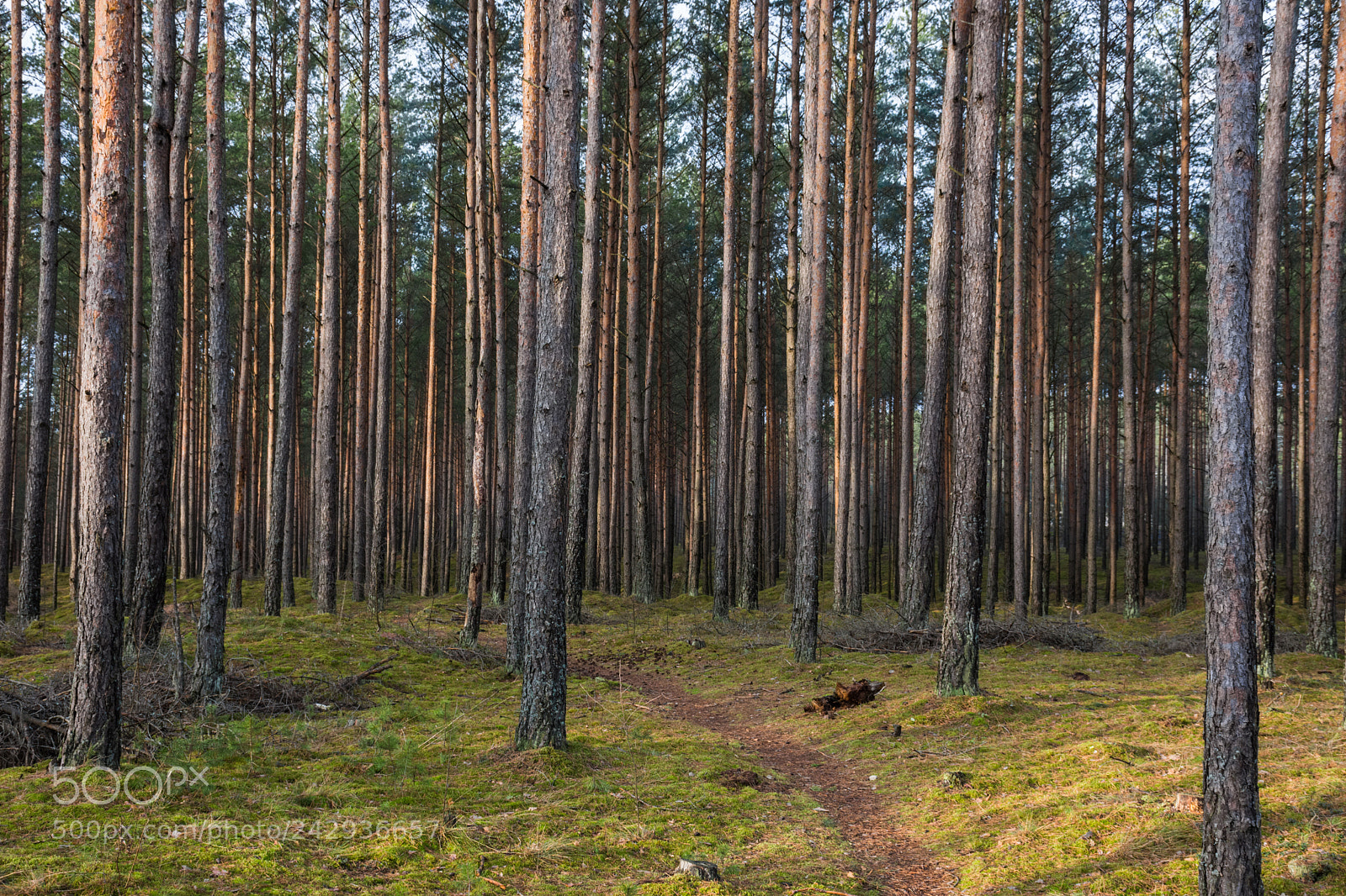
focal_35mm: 48
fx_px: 1794
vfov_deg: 28.1
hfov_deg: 41.1
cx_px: 673
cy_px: 448
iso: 400
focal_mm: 32
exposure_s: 1/80
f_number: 8
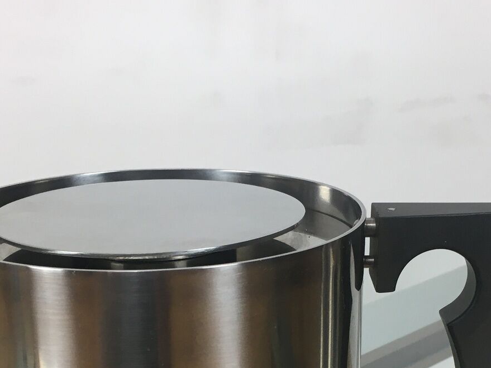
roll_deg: +0.7
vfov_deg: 21.1
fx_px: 936
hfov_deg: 29.4
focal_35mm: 66
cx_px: 263
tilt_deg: -24.3
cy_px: 405
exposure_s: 1/33
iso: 32
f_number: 2.2
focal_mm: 4.15
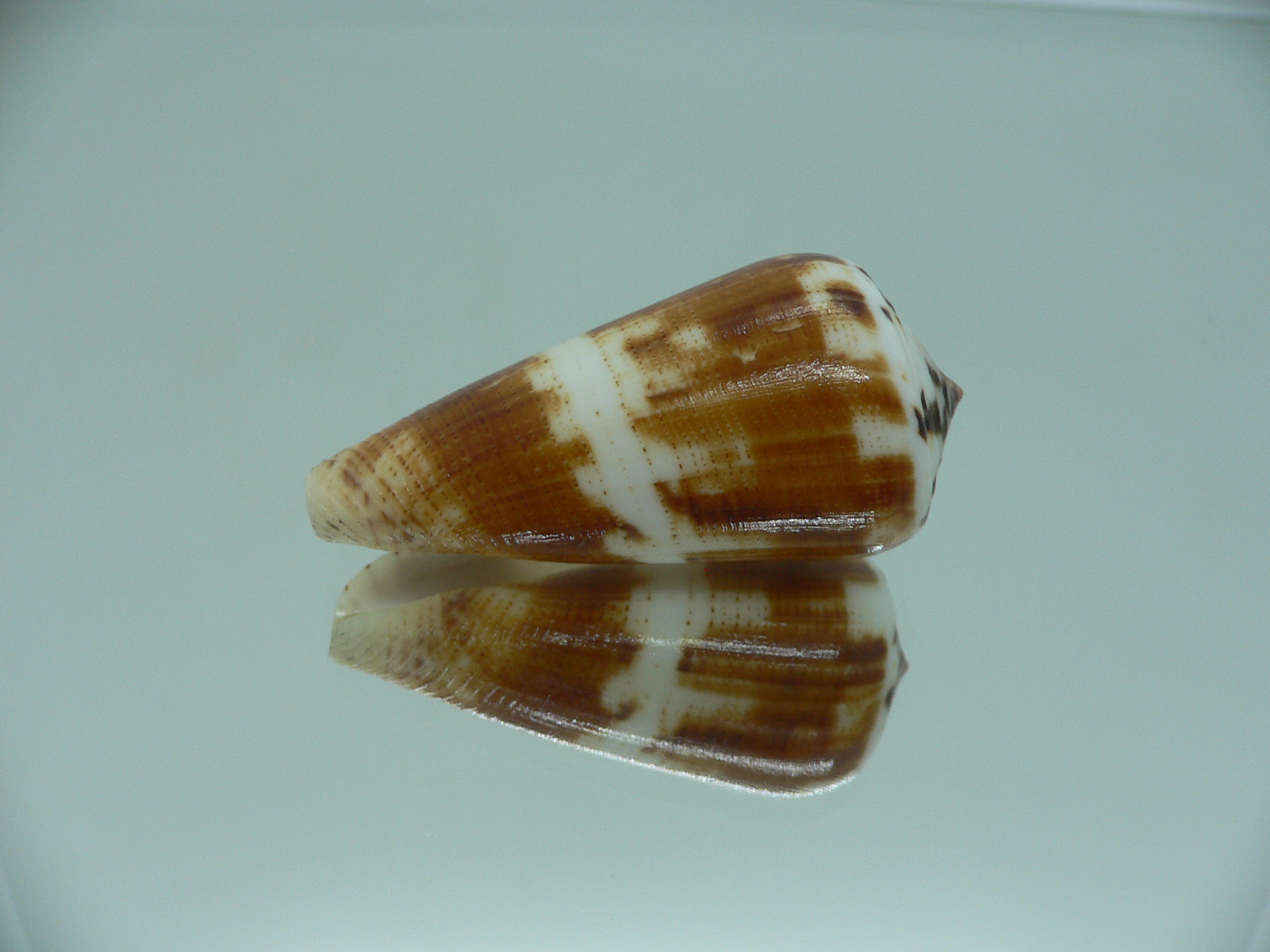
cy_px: 476
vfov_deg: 40.7
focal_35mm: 35
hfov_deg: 52.6
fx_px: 1284
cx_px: 635
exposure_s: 1/60
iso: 80
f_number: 2.8
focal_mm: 4.6
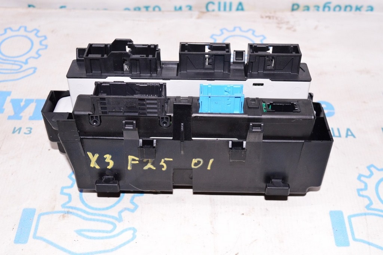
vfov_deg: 28.9
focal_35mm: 46
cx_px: 192
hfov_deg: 42.4
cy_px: 128
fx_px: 494
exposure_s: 1/200
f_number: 8
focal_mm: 31
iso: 1600
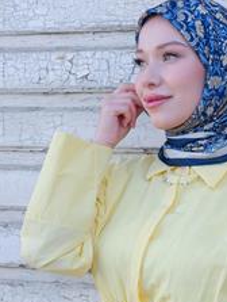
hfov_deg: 12.6
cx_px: 181
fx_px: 1020
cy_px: 250
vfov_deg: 16.7
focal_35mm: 117
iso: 320
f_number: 7.1
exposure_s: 1/125
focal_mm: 61.8
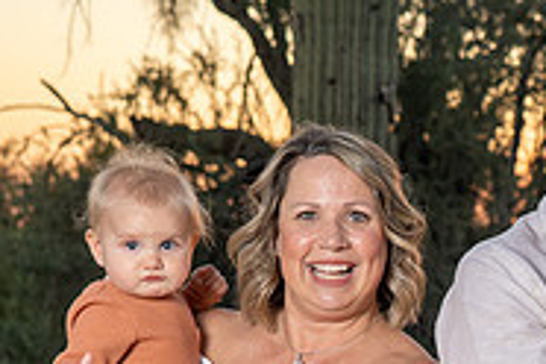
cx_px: 631
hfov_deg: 13.4
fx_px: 2275
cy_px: 398
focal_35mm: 150
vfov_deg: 9.1
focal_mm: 48
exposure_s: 1/160
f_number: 5
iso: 250
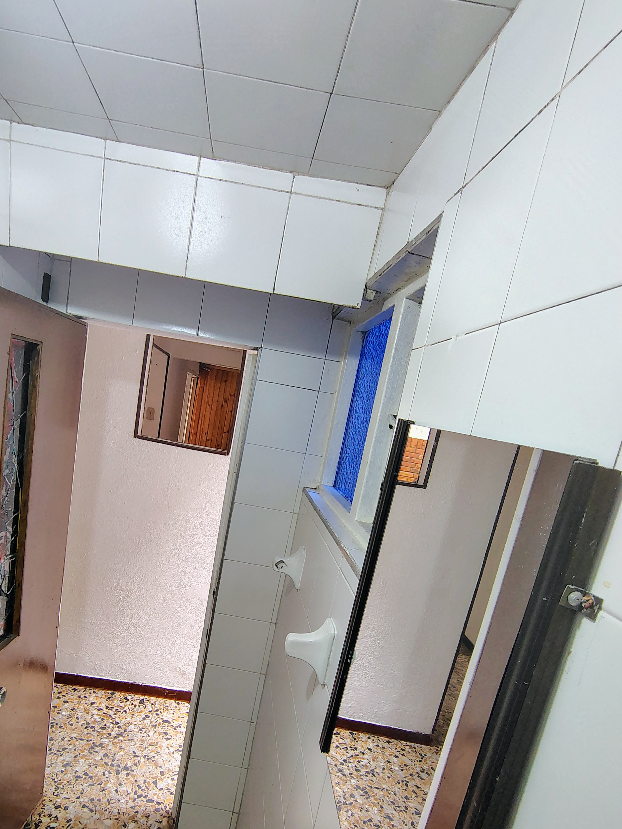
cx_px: 238
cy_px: 504
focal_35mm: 20
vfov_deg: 80.6
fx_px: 479
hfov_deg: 65.1
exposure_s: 1/30
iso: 401
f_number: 2.2
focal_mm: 2.13
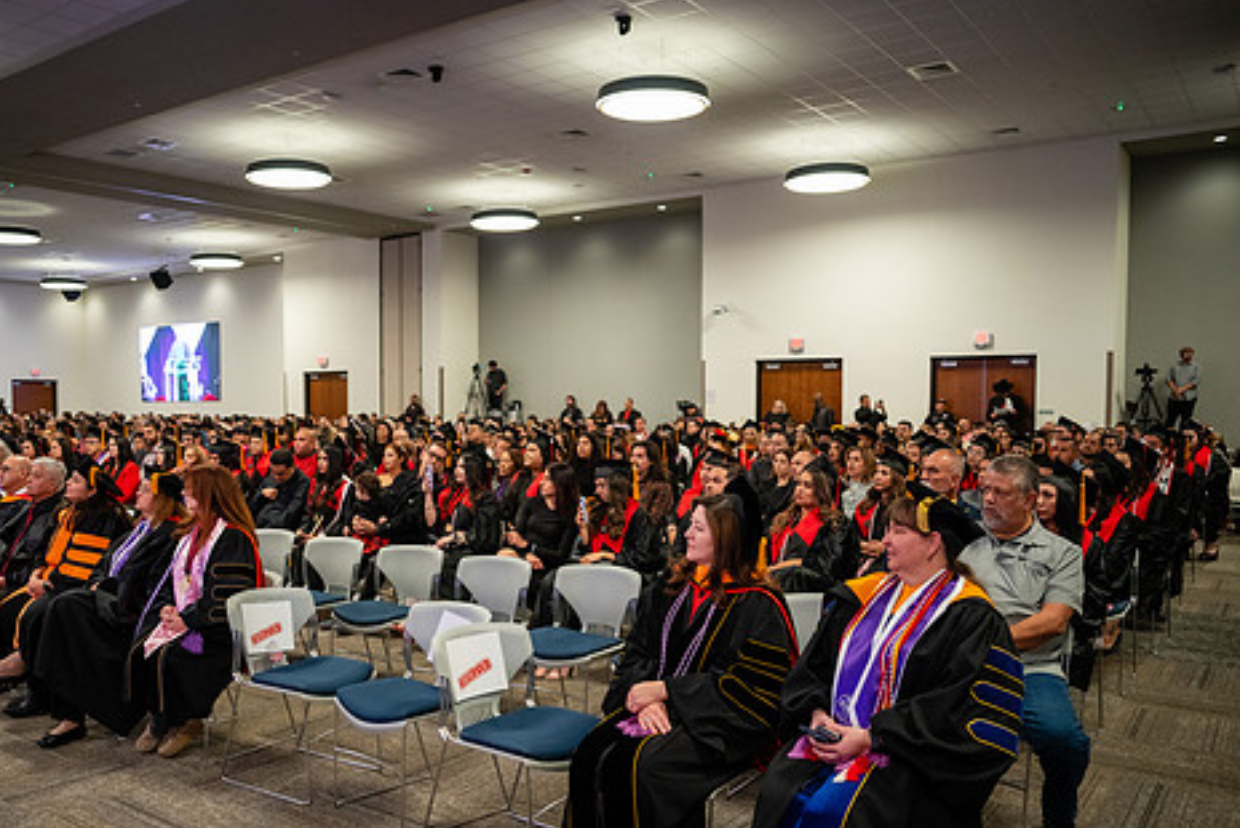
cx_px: 489
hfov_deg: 61.3
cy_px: 479
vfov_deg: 43.5
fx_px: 1034
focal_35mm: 30
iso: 2500
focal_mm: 24
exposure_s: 1/200
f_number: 2.8
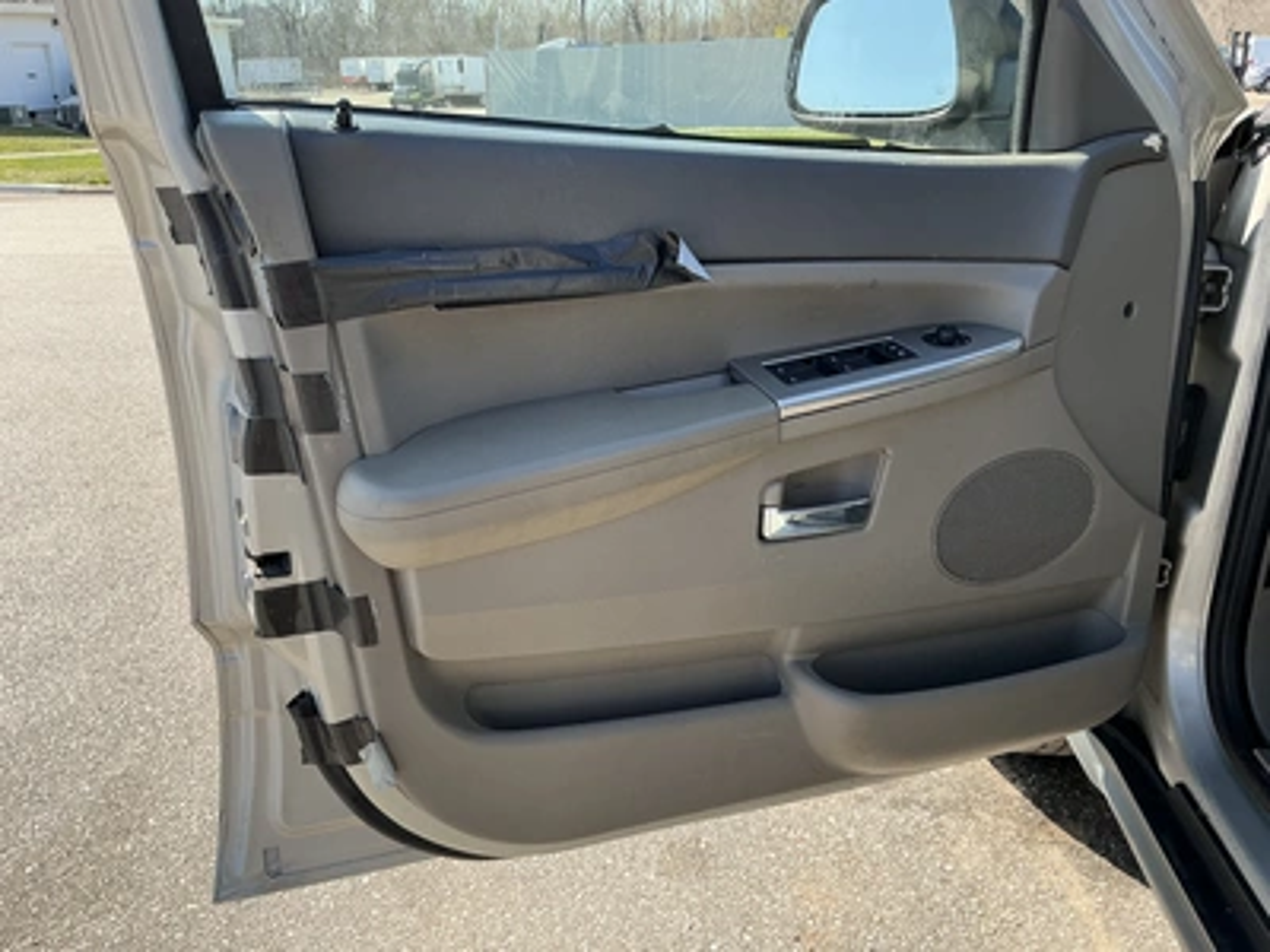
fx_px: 1027
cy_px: 476
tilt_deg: -17.2
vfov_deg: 49.7
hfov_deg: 63.4
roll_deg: +1.2
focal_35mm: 28
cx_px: 635
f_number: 1.8
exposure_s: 1/342
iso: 25
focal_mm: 3
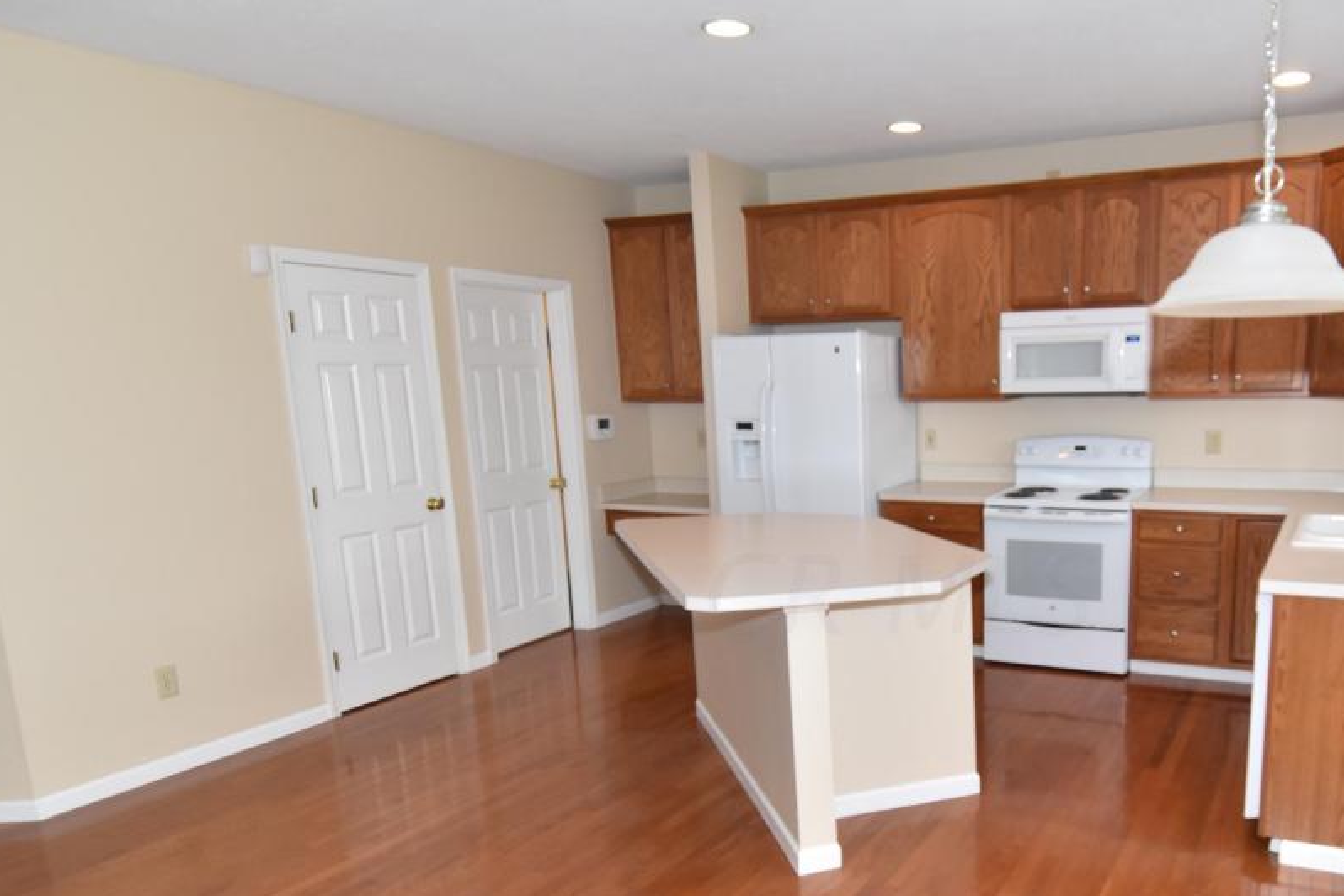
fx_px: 971
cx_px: 898
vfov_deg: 48.8
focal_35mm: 26
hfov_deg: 67.5
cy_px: 593
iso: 800
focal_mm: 12
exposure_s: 1/125
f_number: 5.6
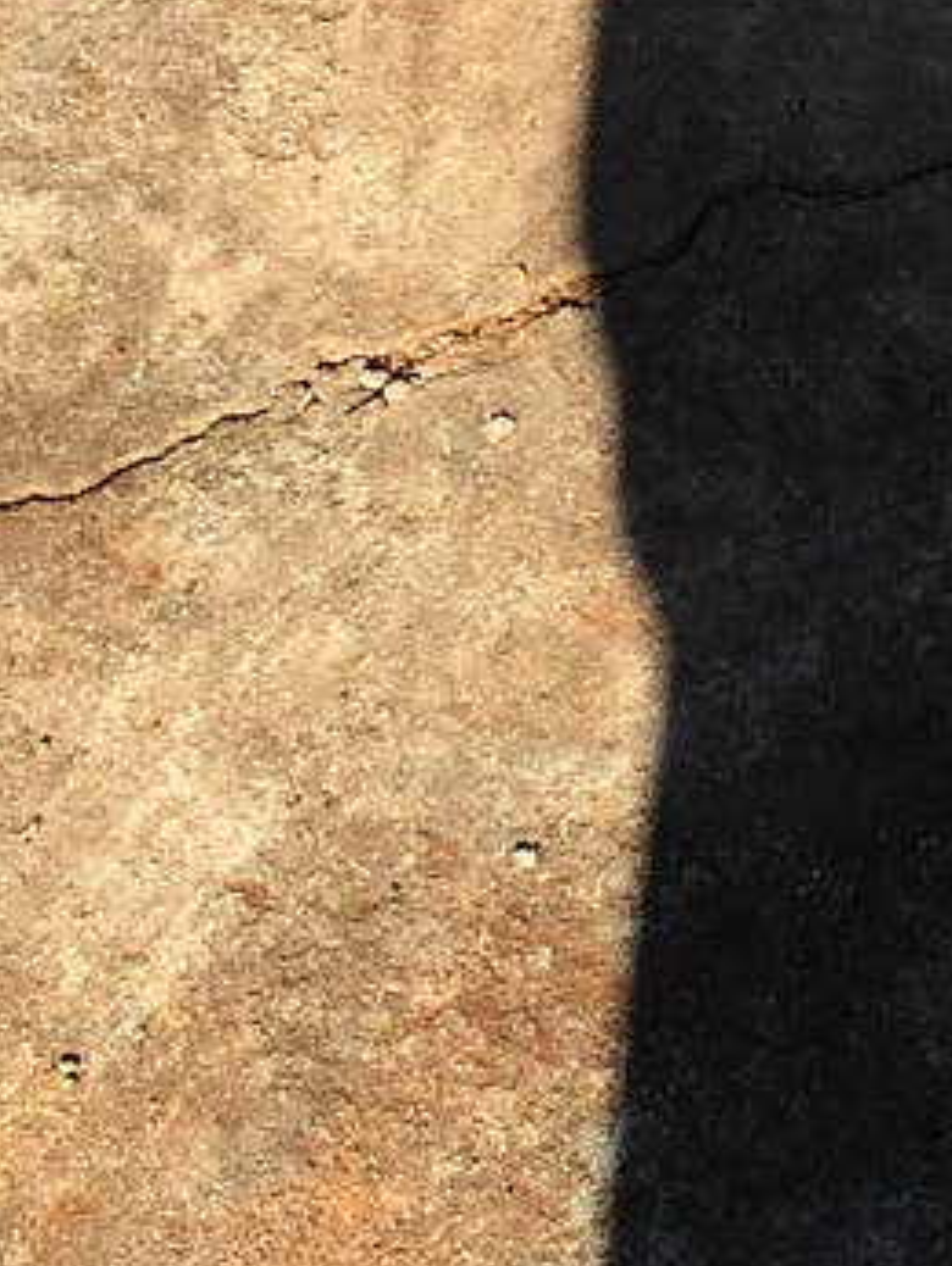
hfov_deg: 10.8
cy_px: 359
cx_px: 1307
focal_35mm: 134
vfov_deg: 14.7
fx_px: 4908
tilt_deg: -50.9
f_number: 2.2
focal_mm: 4.15
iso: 32
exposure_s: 1/1014
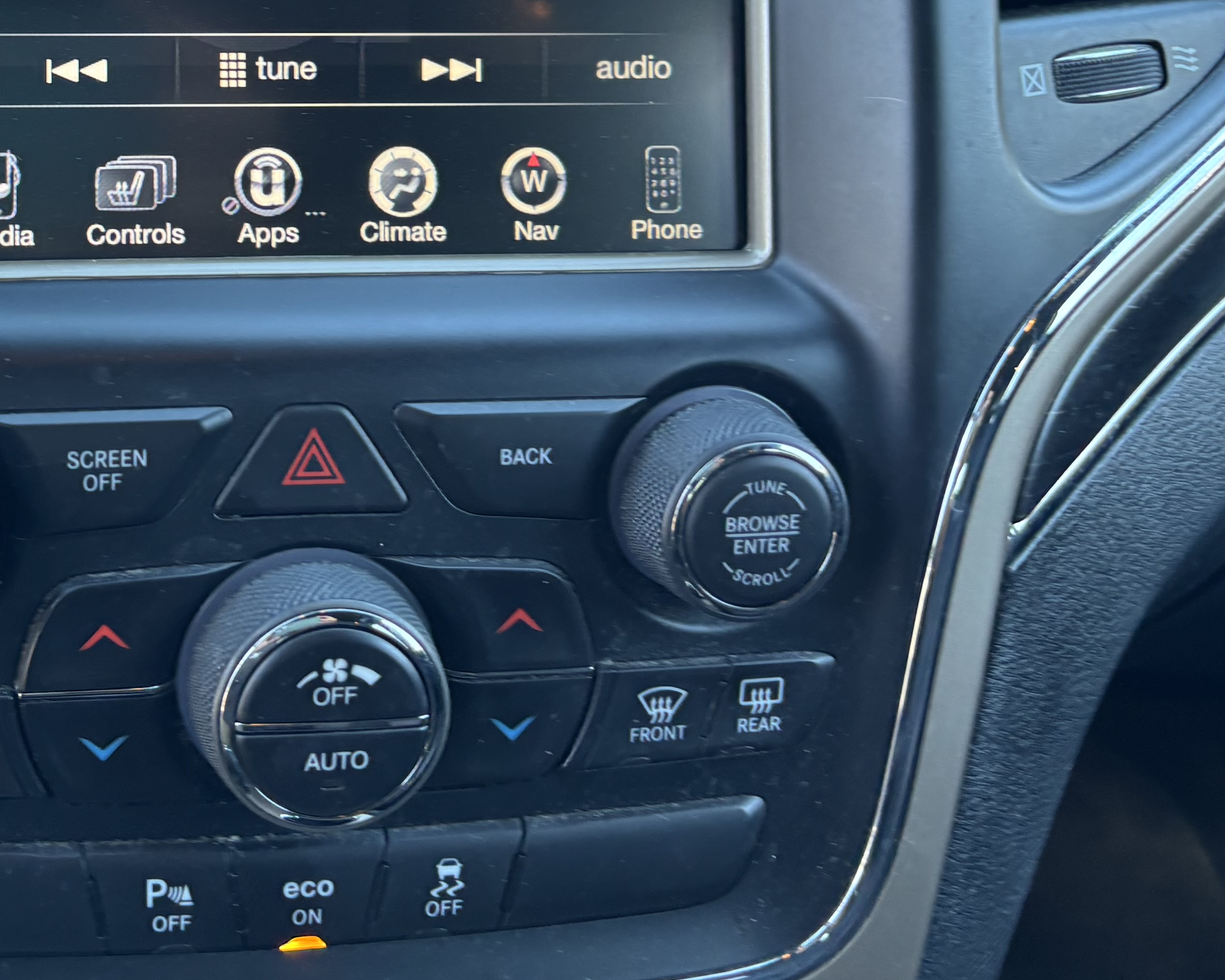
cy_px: 50
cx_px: 81
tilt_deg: -19.1
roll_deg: +0.2
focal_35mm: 57
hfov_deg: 31.2
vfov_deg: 25.6
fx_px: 2067
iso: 100
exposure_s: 1/121
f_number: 1.6
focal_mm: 5.96
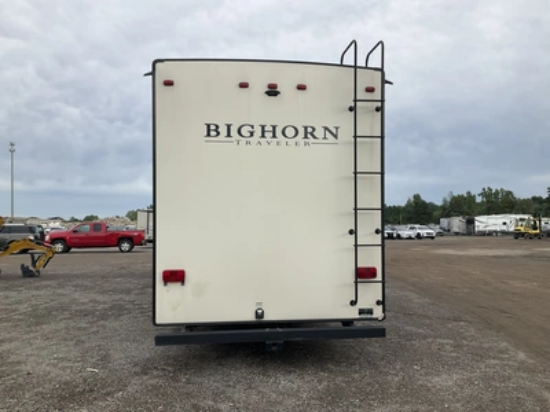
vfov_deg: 48.2
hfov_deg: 61.7
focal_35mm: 29
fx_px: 461
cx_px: 275
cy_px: 206
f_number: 1.8
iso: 25
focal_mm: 3
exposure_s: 1/435
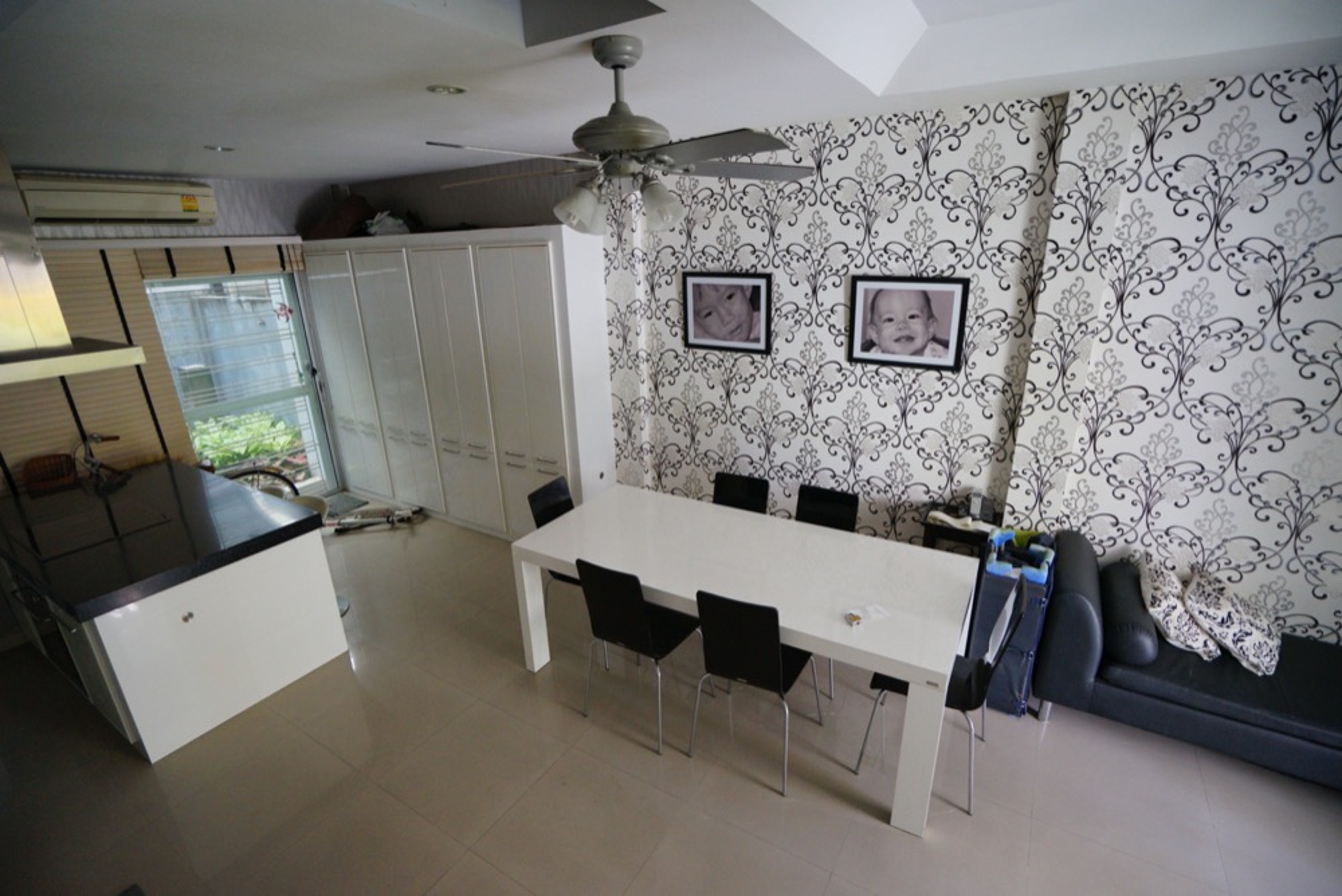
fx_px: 597
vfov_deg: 73.8
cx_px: 671
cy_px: 448
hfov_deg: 96.7
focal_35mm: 16
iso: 1250
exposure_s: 1/60
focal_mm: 16
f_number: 4.5
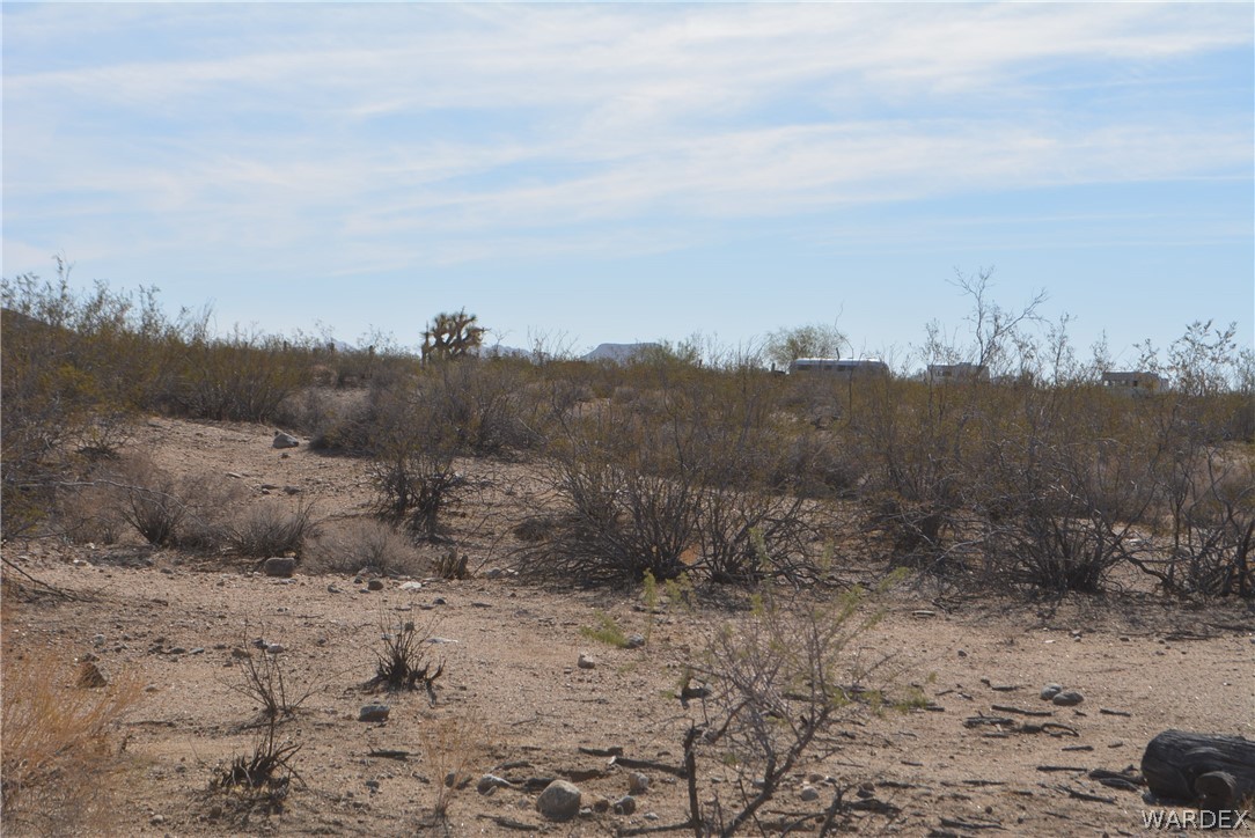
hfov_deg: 24.6
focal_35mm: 82
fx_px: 2877
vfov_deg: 16.6
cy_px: 419
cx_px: 628
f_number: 13
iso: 100
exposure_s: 1/200
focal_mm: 55
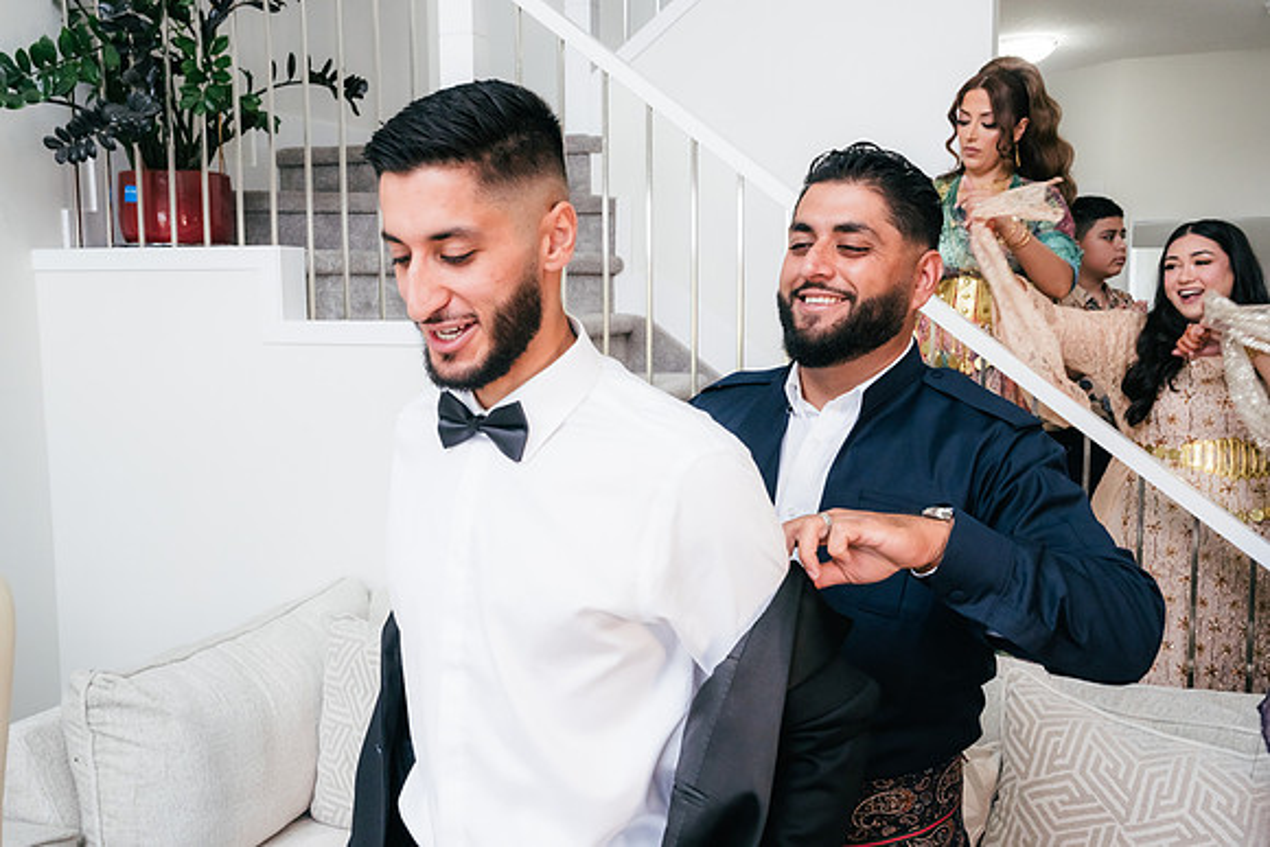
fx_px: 1306
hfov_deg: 51.9
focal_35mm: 37
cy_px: 424
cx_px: 635
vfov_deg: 36.0
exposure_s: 1/160
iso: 4000
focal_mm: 37
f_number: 9
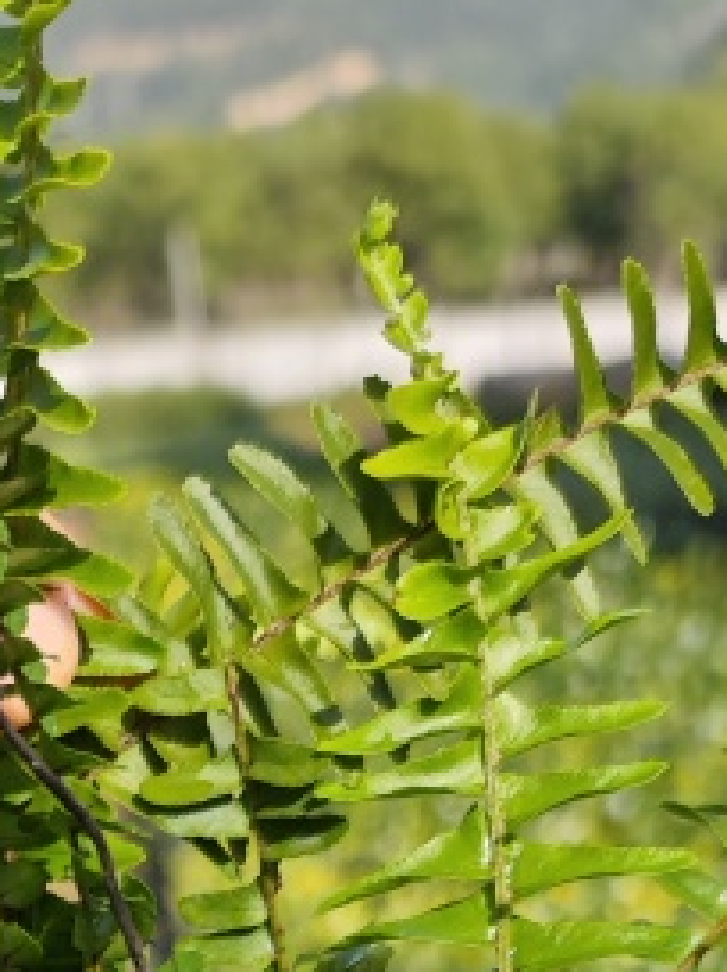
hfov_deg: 15.5
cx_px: -264
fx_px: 2526
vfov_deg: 18.6
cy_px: 1568
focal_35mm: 90
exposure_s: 1/1967
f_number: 1.6
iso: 50
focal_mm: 6.55
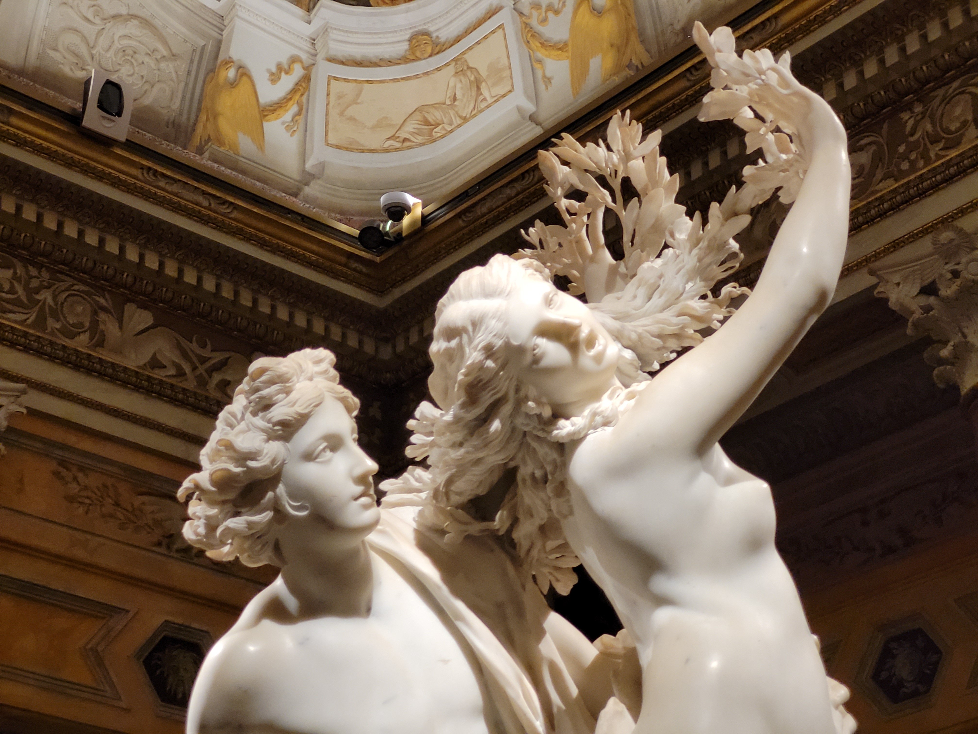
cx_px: 489
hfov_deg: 25.7
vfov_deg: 19.4
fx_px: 2147
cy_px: 367
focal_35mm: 76
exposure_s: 1/60
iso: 320
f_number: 2.4
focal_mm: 7.12
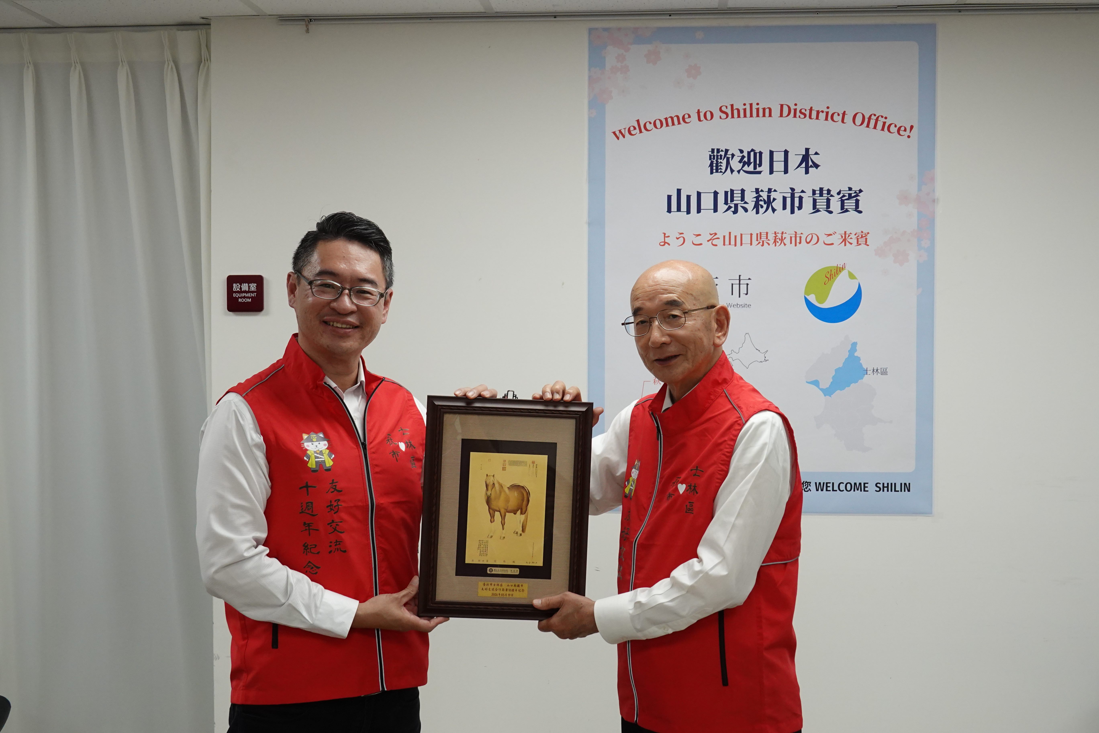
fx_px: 1526
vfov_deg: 27.0
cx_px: 550
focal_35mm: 50
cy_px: 366
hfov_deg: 39.6
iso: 640
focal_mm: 19.03
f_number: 4.5
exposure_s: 1/125
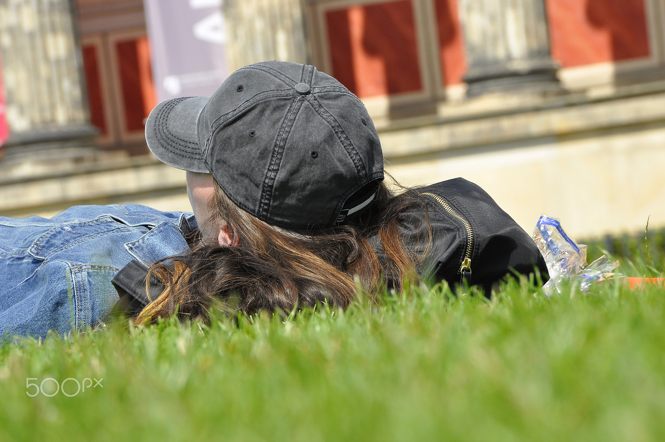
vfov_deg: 4.6
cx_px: 332
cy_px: 221
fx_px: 5535
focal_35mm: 300
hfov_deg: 6.9
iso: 320
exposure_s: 1/125
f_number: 14
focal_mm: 200
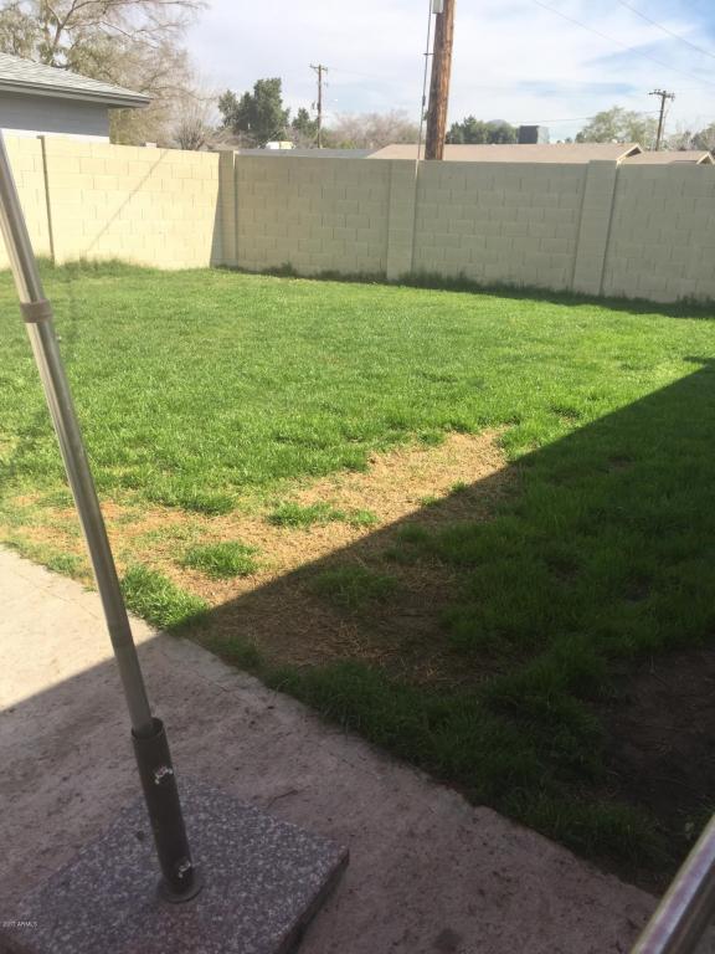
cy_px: 477
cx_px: 358
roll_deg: -2.5
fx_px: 799
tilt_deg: -18.6
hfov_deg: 48.2
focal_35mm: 29
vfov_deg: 61.7
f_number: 2.2
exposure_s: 1/1464
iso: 32
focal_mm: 4.15
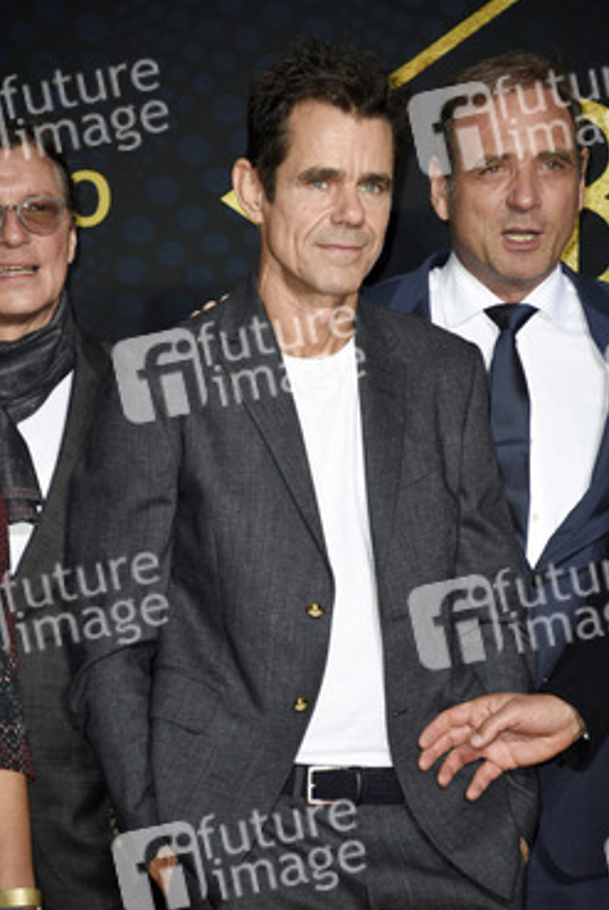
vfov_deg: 8.3
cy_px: 488
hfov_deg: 5.5
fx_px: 6300
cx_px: 312
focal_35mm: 249
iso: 500
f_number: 5.6
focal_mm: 230
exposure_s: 1/250
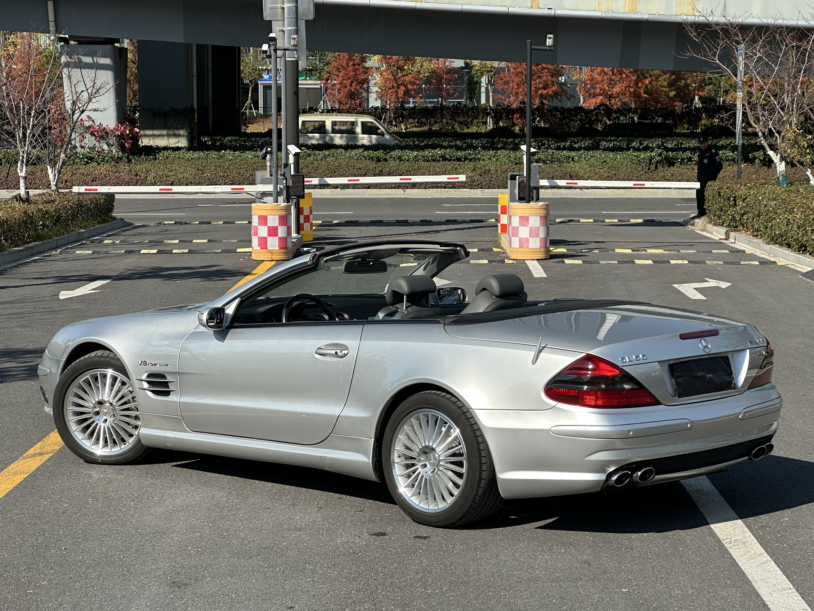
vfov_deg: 18.9
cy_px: 302
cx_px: 403
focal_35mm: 78
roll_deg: -0.5
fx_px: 1834
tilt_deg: -4.4
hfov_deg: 25.0
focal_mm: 9
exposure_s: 1/174
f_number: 2.8
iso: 32
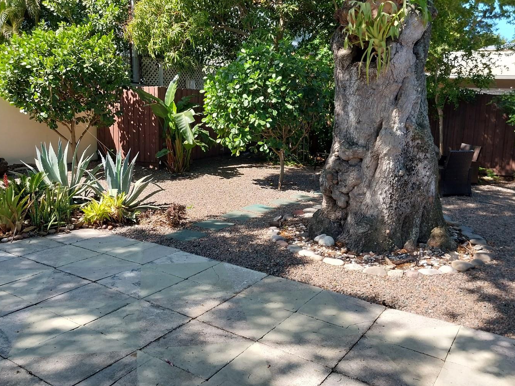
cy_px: 166
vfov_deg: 45.3
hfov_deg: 58.4
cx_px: 253
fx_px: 461
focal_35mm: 31
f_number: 1.8
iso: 20
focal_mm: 4
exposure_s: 1/248
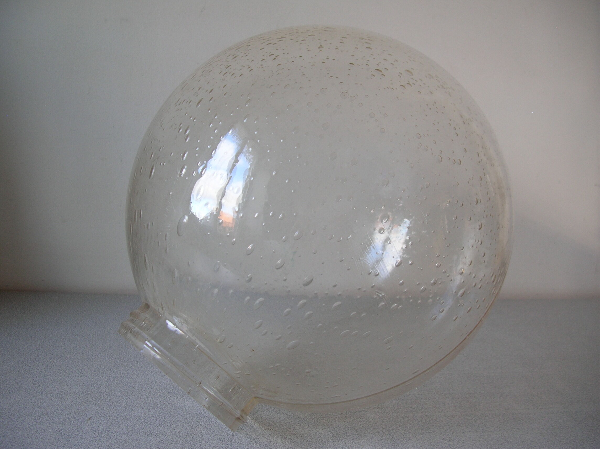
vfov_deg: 40.6
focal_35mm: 35
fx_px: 606
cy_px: 224
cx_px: 300
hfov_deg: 52.7
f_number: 2.8
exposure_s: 1/22.1
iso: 50
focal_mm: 5.8
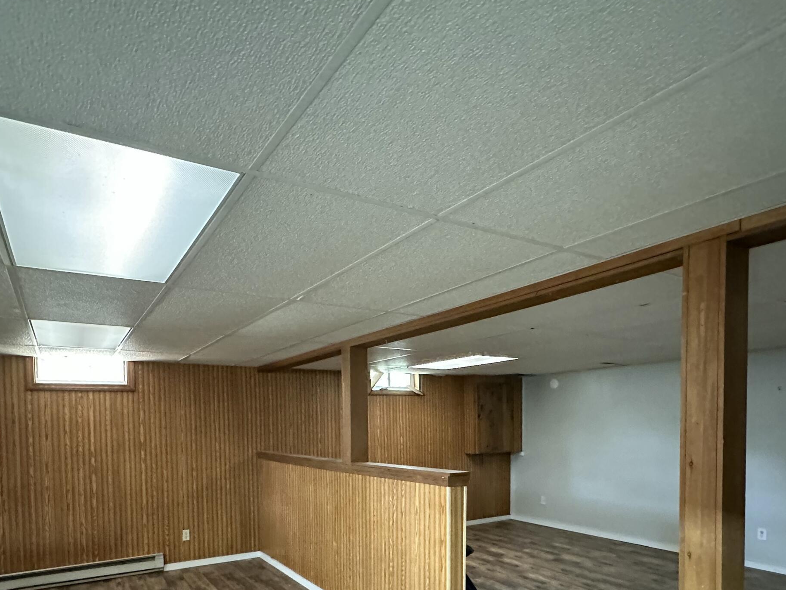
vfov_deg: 56.2
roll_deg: +0.5
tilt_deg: -2.6
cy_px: 437
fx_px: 522
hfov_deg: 73.8
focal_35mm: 23
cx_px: 367
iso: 1000
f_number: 2.2
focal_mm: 2.22
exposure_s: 1/40
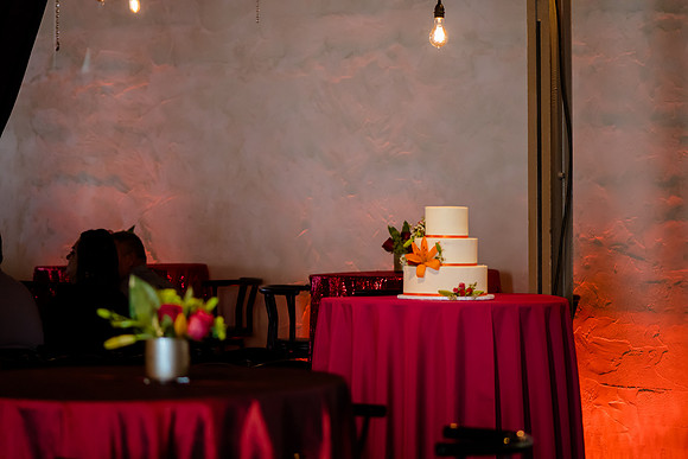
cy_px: 230
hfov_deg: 13.0
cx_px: 344
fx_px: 3011
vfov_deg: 8.7
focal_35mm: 158
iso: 1250
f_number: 2.8
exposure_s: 1/250
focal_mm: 105
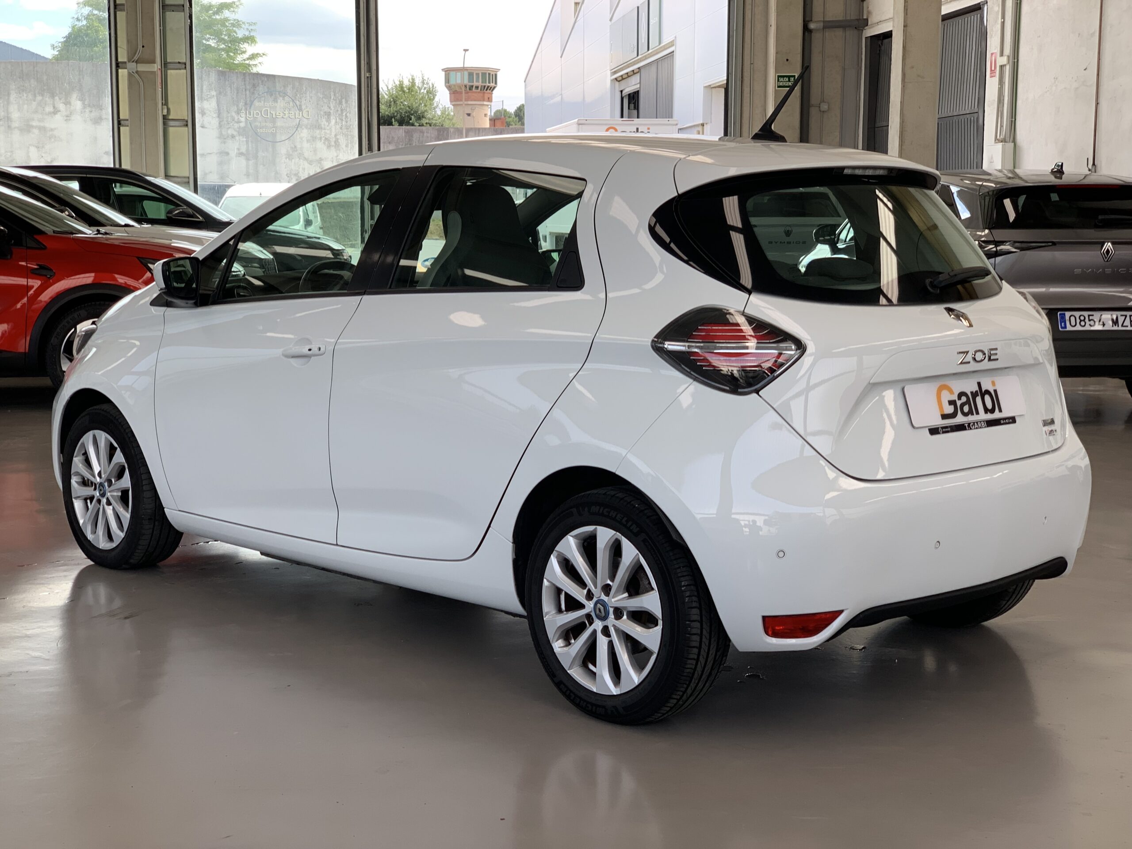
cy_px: 424
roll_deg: -0.7
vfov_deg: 28.0
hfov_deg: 36.8
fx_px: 1700
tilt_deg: -4.3
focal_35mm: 52
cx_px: 566
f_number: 2.4
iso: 16
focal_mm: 6
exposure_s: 1/104
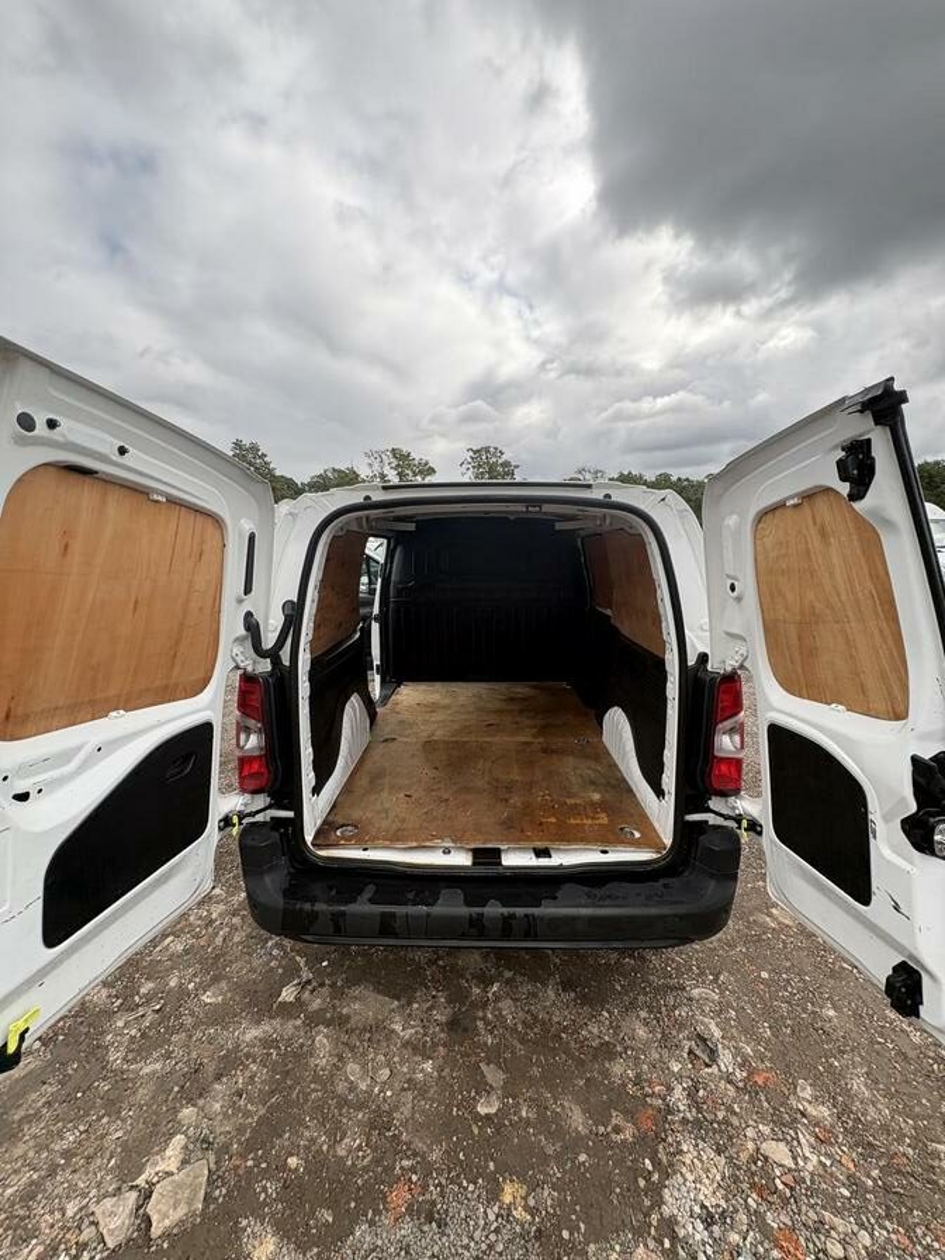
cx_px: 472
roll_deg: -3.8
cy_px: 630
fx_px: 510
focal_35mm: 14
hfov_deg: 85.7
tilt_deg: -5.9
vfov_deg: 102.1
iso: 40
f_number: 2.2
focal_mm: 2.22
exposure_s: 1/428
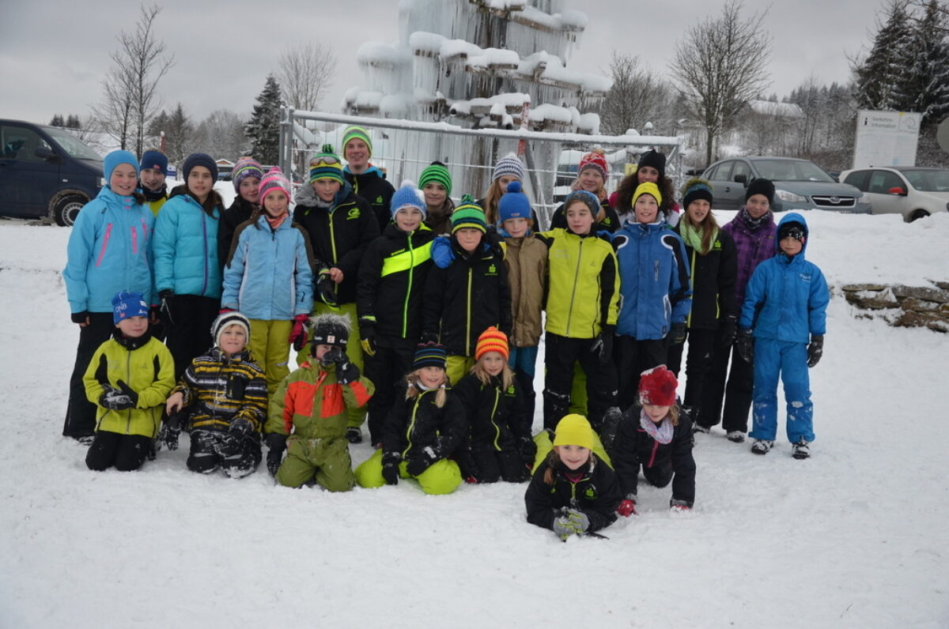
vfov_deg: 31.8
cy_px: 314
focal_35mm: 42
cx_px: 474
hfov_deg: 46.5
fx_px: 1105
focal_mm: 28
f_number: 4
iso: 640
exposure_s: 1/1000
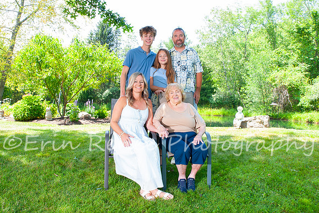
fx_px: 294
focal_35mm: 33
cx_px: 154
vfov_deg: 39.7
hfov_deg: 56.9
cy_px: 104
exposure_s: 1/125
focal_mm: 26
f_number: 11
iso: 800
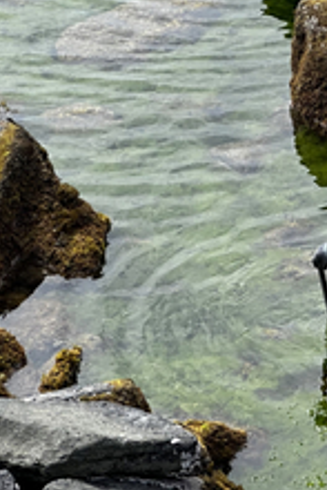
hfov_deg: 6.7
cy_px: 205
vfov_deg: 10.1
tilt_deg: -27.6
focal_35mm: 204
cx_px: 420
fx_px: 2775
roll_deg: +0.1
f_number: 2.8
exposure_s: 1/300
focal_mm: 9
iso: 32
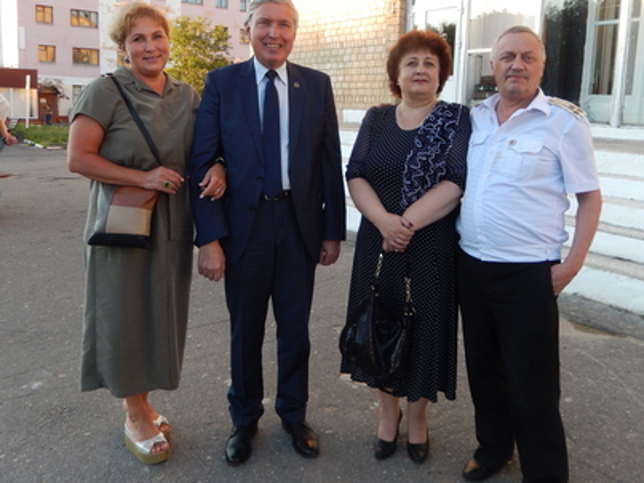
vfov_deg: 45.1
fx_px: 577
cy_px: 188
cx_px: 336
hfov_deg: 58.3
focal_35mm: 31
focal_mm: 4.5
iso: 125
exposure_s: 1/160
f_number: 3.4
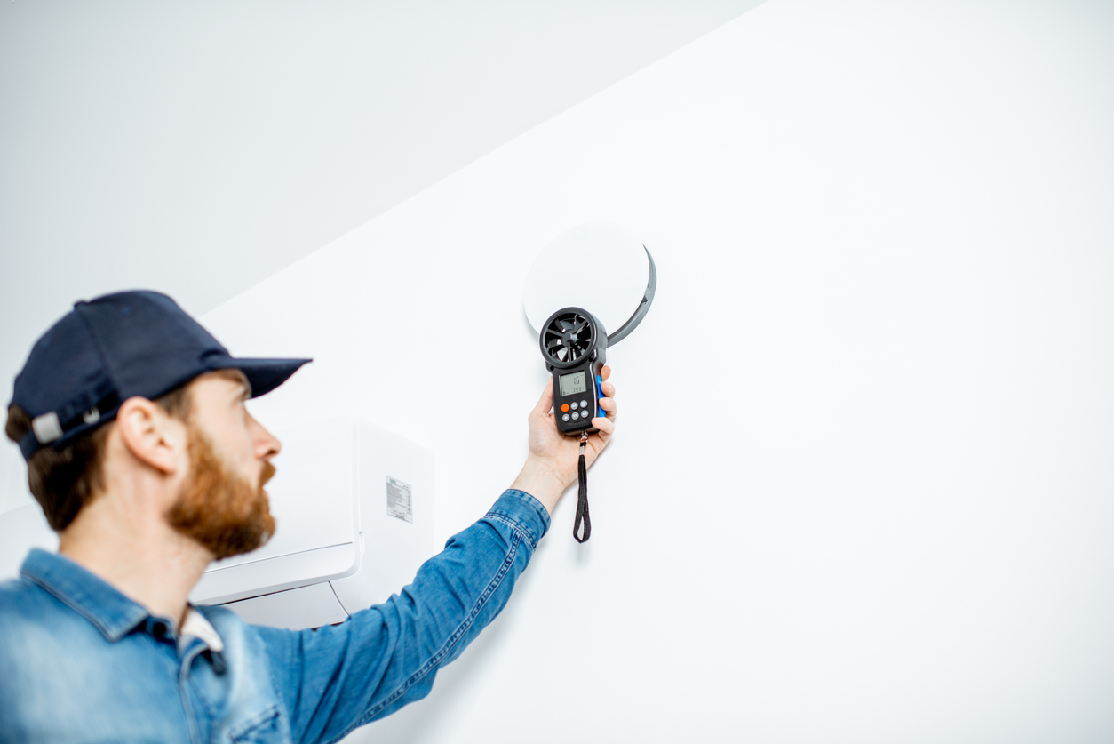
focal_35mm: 35
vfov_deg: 37.9
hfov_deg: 54.4
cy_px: 372
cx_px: 557
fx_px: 1083
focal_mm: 35
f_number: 2.2
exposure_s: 1/200
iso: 250
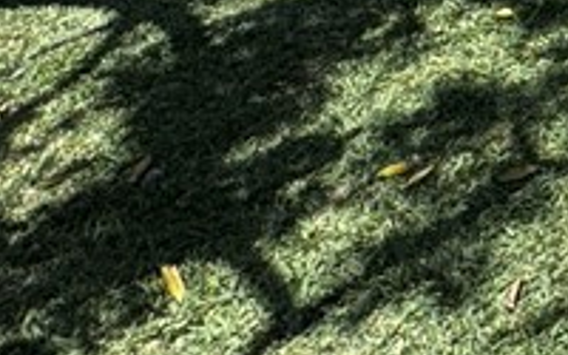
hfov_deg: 18.3
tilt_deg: +1.8
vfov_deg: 11.6
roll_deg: -1.3
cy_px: -645
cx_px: 1130
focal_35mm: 76
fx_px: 1176
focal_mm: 2.22
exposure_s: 1/932
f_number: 2.2
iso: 50
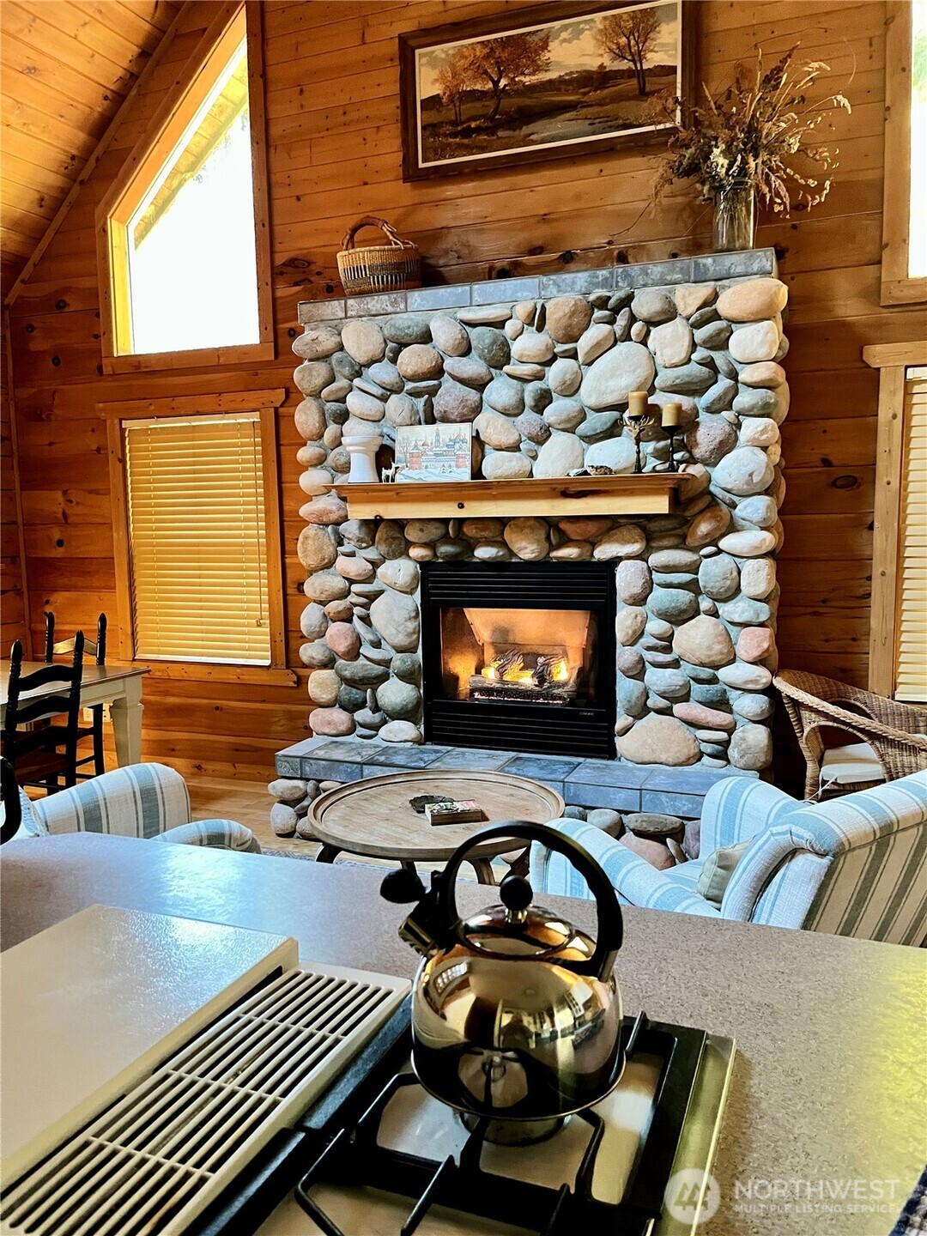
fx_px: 928
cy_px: 618
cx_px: 464
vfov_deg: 67.3
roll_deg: +1.6
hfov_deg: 53.1
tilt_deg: -5.5
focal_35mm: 26
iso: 1000
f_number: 1.6
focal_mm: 5.1
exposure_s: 1/30
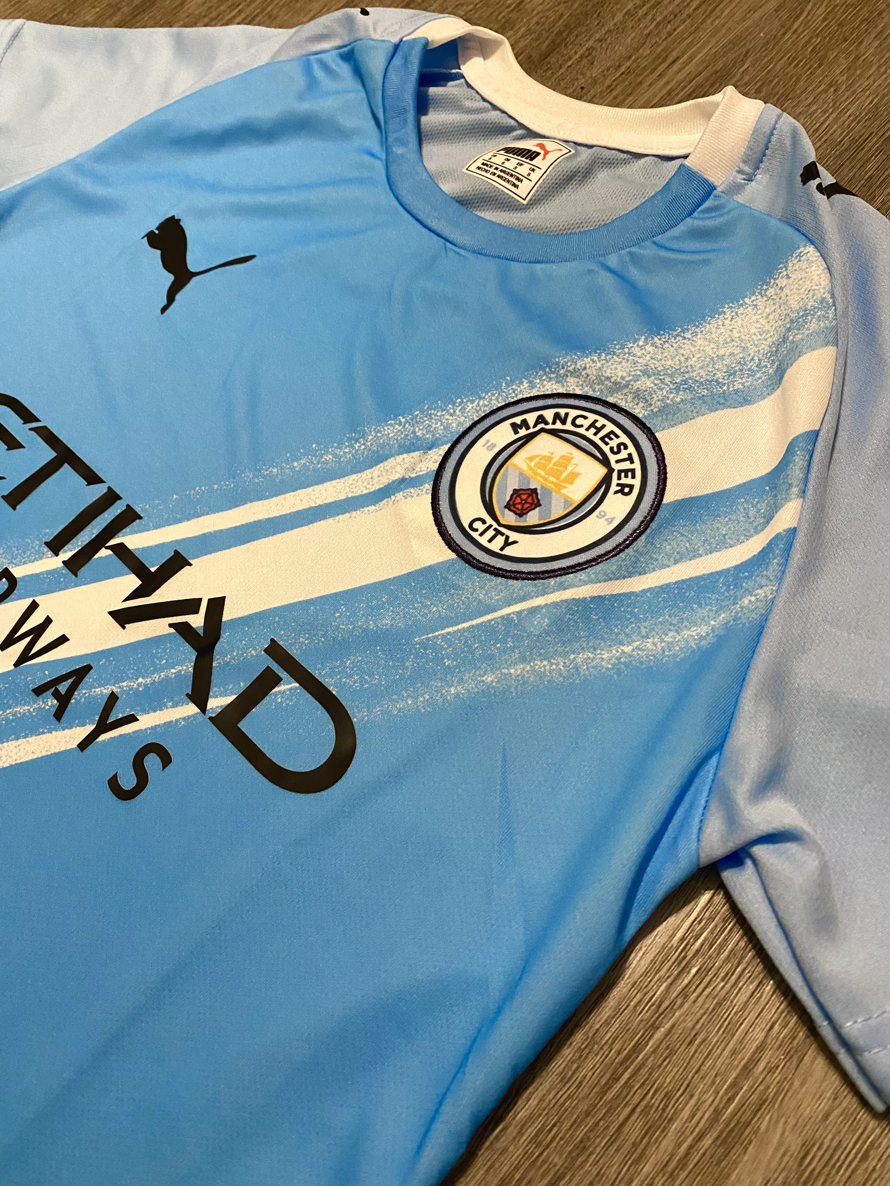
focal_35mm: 26
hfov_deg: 53.1
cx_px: 445
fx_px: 891
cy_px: 593
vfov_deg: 67.3
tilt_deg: -57.5
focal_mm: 4.25
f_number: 1.8
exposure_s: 1/60
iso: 500
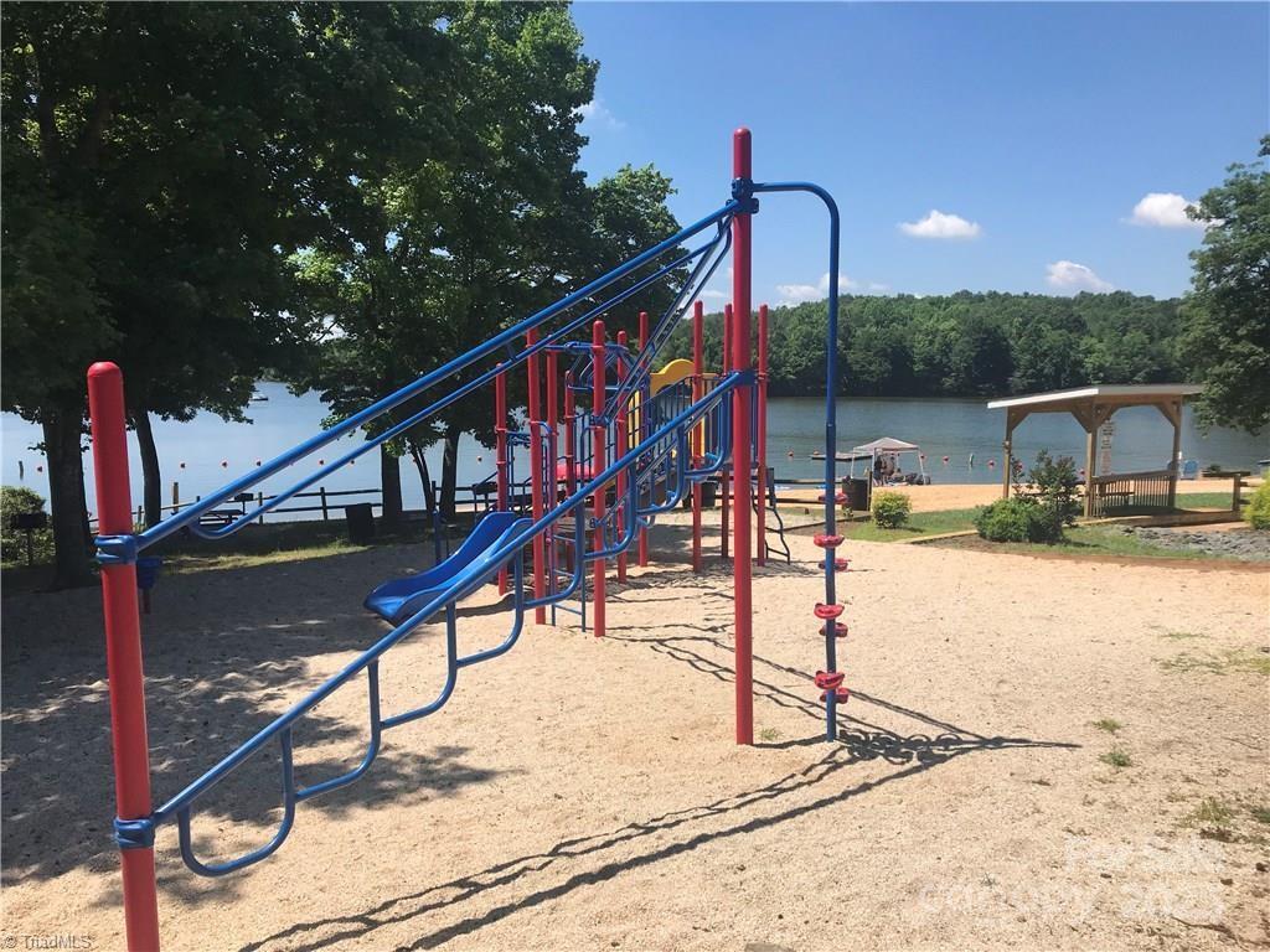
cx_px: 635
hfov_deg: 63.4
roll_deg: -0.3
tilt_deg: -6.2
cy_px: 476
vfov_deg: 49.7
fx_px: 1027
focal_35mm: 28
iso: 20
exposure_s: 1/3096
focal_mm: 3.99
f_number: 1.8
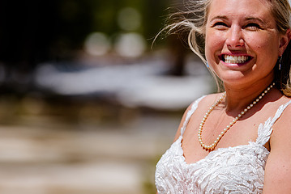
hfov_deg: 7.6
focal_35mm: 270
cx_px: 178
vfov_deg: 5.1
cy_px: 91
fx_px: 2184
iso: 160
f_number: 3.5
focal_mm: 160
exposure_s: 1/8000
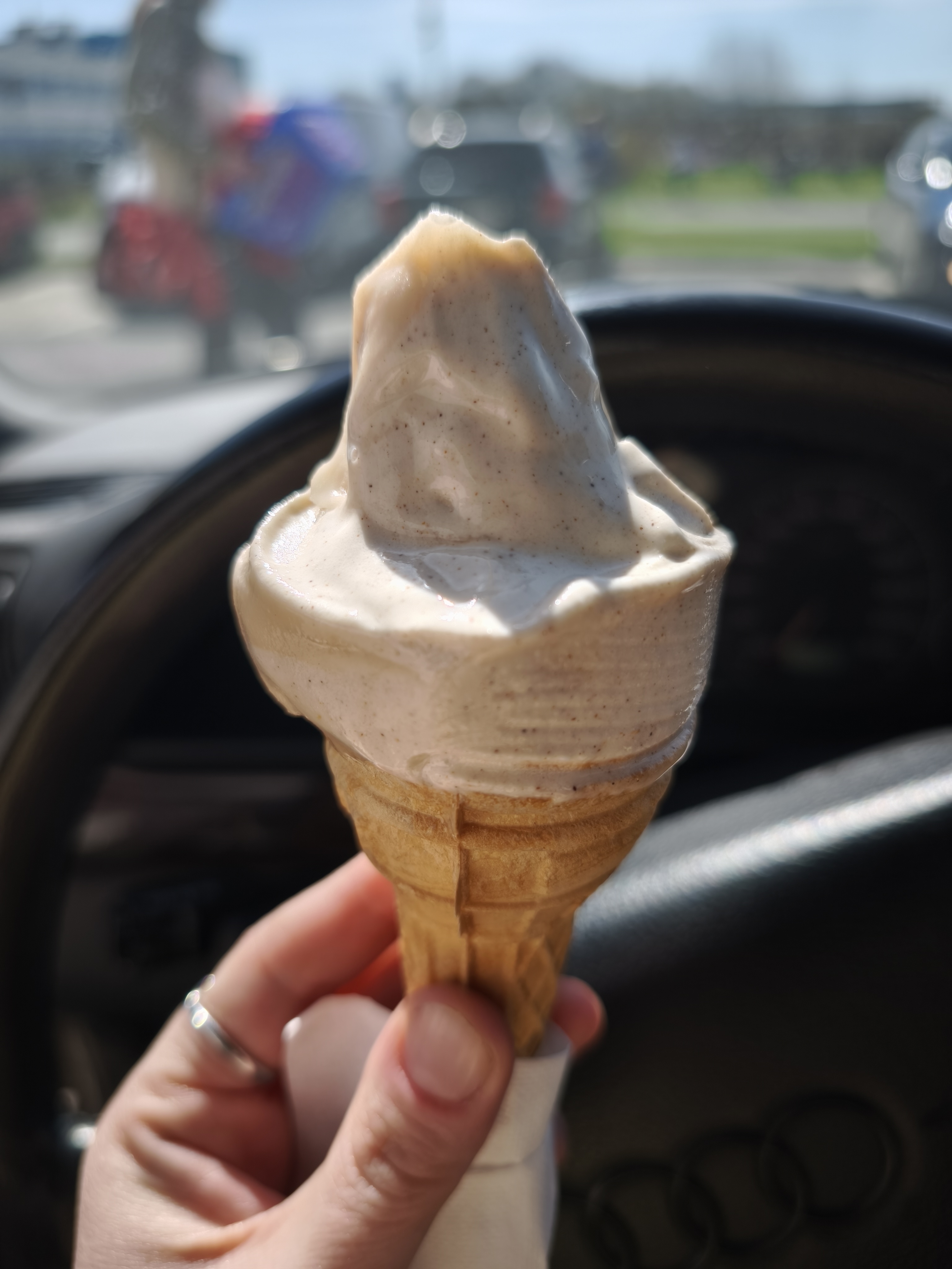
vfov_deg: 73.9
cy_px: 634
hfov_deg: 58.9
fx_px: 843
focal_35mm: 23
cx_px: 476
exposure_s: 1/501
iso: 50
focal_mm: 6.57
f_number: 1.6
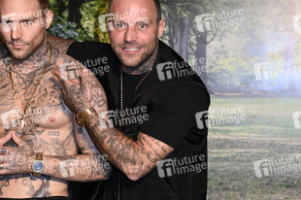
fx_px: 1094
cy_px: 93
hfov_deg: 15.6
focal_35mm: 131
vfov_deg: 10.4
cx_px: 98
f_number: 5.6
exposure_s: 1/125
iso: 2000
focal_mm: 90
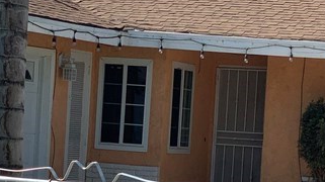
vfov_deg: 6.7
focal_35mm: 181
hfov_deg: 11.8
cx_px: 336
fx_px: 1559
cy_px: 214
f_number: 2.4
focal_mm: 6
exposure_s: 1/1170
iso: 16
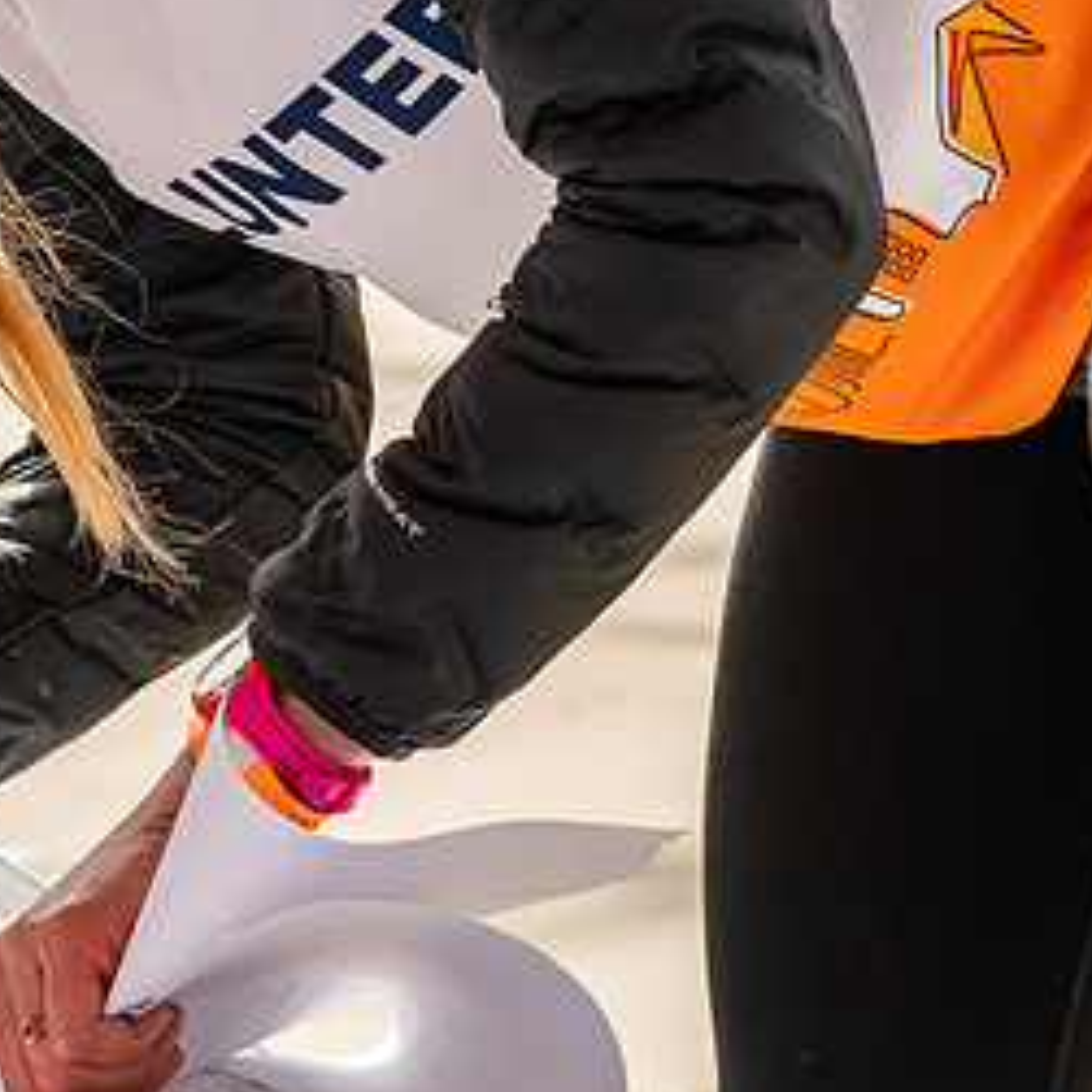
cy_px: 318
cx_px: 565
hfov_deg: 6.0
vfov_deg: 6.0
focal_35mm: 291
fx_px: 10386
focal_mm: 85
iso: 400
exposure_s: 1/500
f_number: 7.1
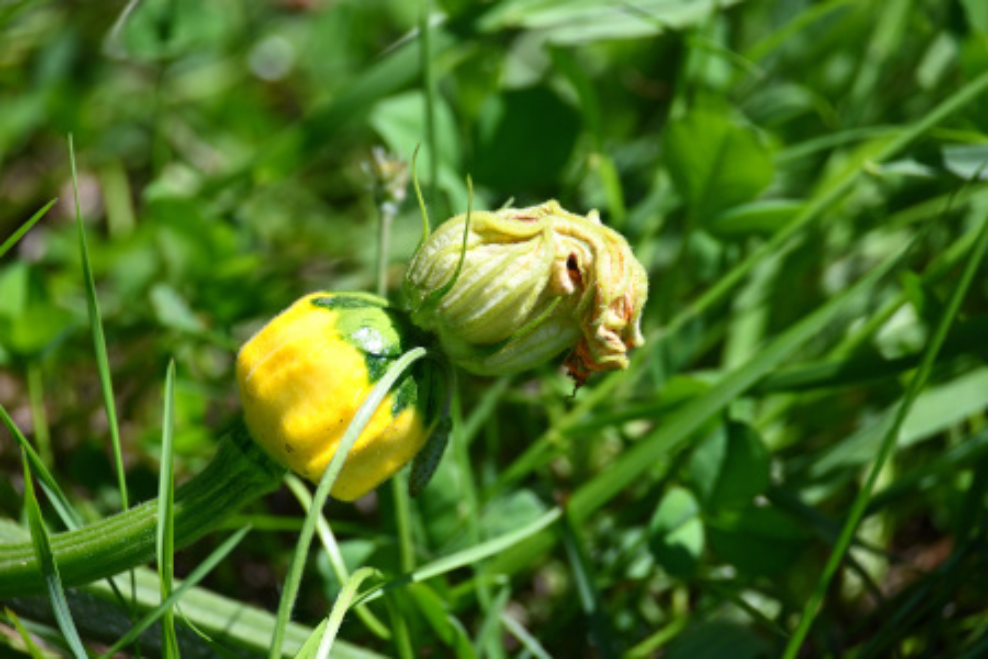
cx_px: 494
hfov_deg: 6.5
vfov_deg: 4.4
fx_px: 8644
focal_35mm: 315
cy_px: 330
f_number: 6.3
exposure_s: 1/320
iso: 250
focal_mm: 210
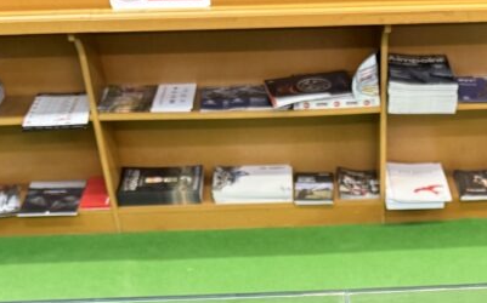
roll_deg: -0.8
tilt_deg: -39.1
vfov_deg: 18.6
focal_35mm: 65
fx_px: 862
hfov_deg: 30.8
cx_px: 381
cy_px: 393
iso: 320
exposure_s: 1/50
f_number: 1.78
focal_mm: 6.76
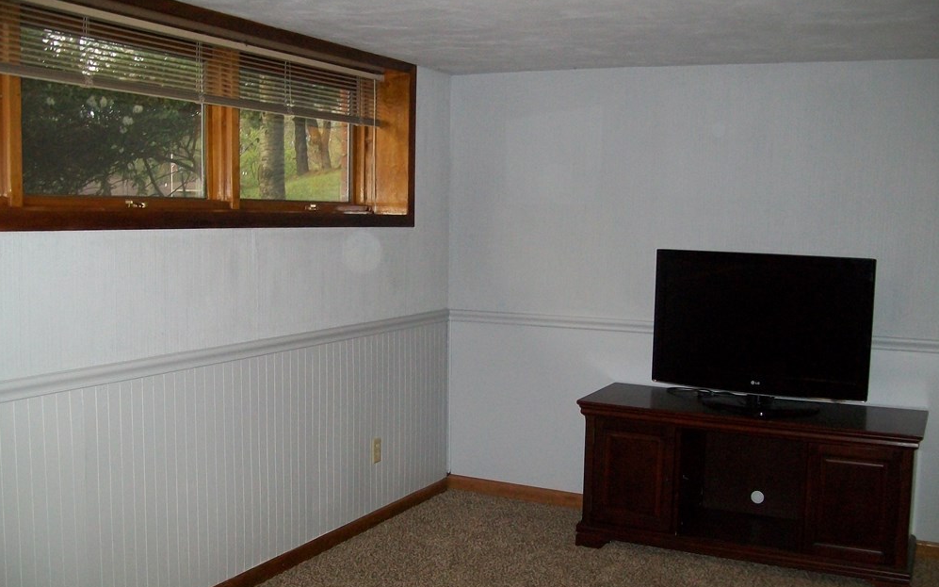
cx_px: 464
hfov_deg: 52.8
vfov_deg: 34.4
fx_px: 947
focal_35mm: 37
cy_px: 307
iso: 160
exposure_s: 1/60
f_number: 2.7
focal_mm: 6.1
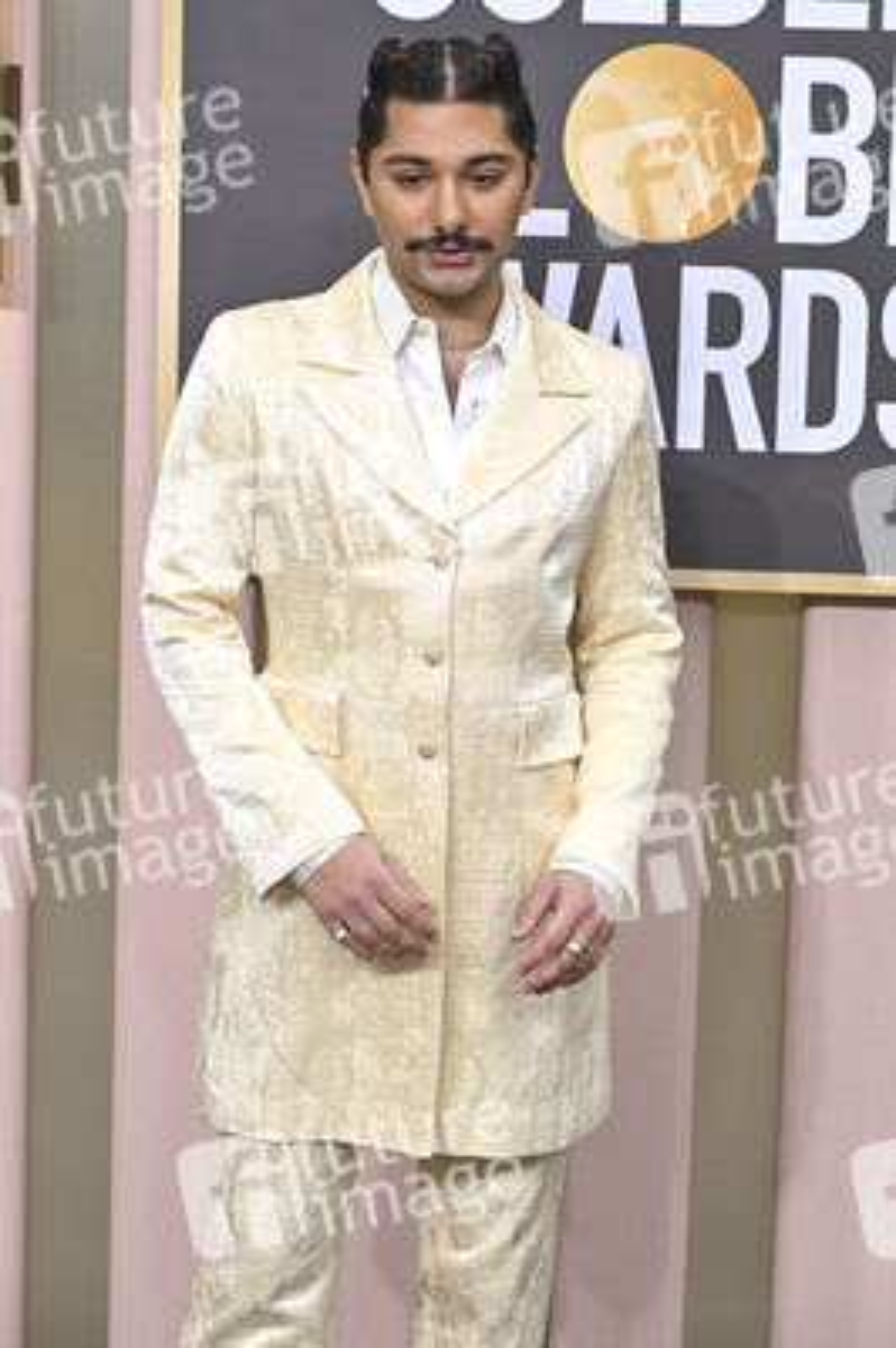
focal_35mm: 116
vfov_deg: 17.7
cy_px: 674
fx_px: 4338
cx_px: 448
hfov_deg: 11.8
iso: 800
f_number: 8
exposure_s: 1/640
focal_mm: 116
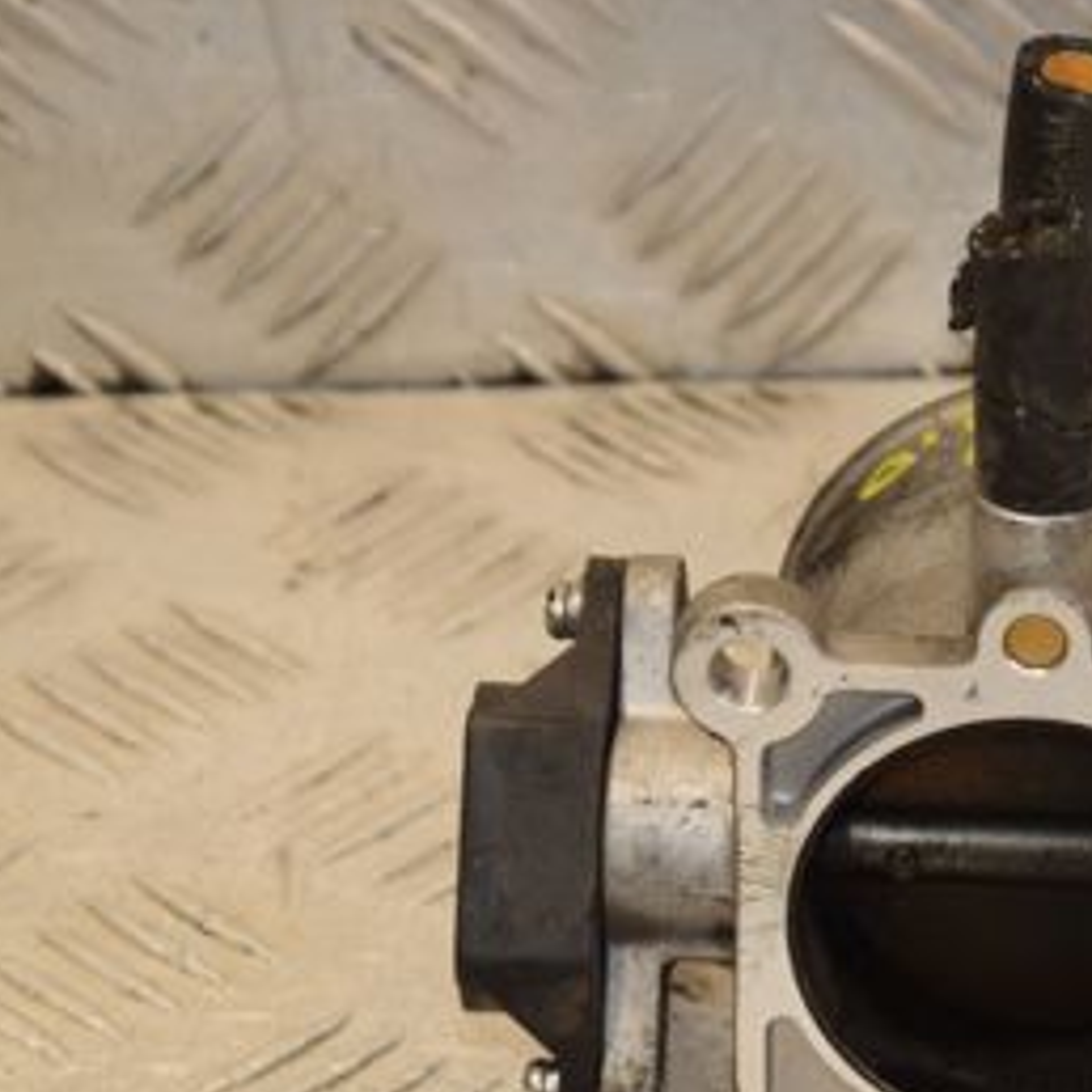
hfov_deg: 6.1
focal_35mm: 284
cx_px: 1185
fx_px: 10136
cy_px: 588
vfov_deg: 6.2
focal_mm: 90
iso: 800
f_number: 7.1
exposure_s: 1/200
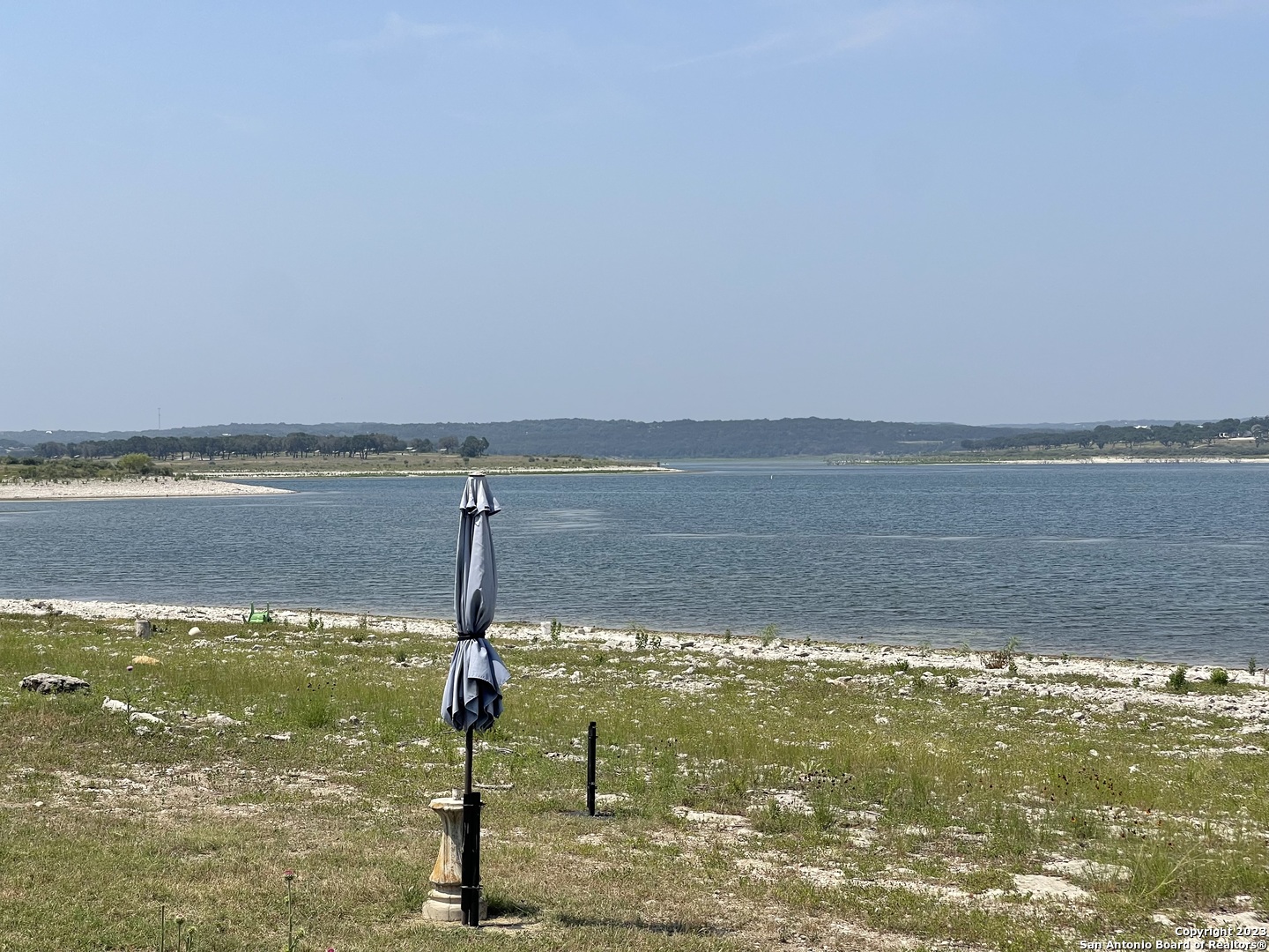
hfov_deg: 30.3
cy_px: 476
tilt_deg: +0.0
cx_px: 634
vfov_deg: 22.9
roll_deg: -1.1
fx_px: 2346
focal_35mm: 64
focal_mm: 7.5
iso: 20
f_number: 2.2
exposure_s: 1/1845
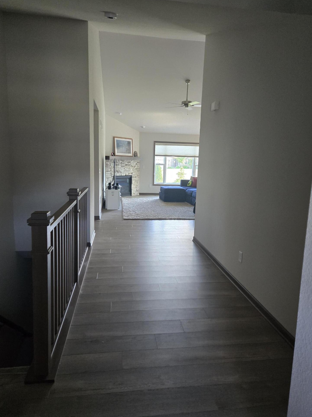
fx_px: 288
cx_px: 162
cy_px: 204
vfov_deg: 71.6
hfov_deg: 56.8
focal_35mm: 24
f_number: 1.8
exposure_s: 1/120
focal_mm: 5.4
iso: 500
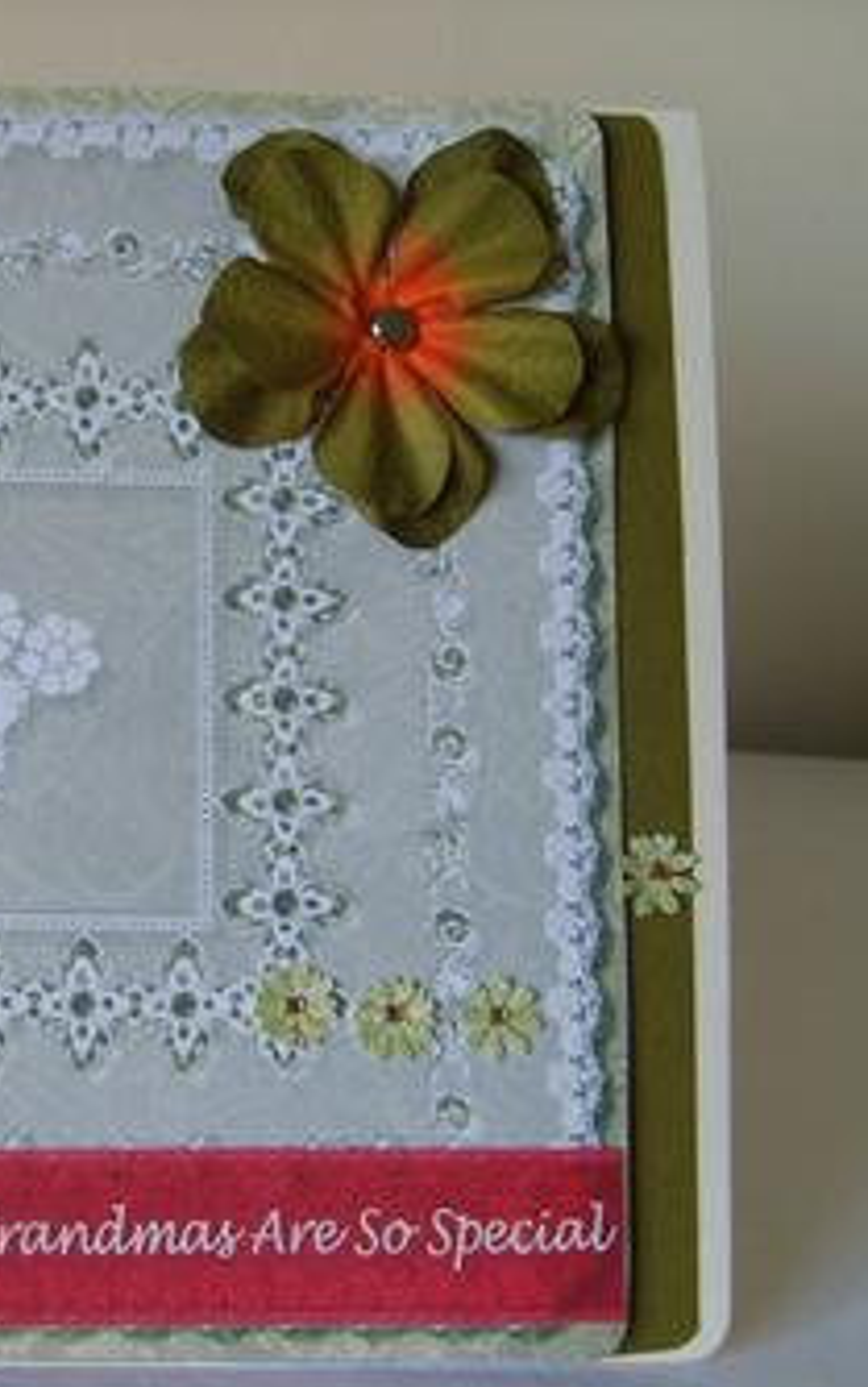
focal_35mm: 50
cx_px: -25
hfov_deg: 24.5
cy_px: 694
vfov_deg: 40.3
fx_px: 1891
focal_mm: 5.8
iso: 50
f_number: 2.8
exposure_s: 1/45
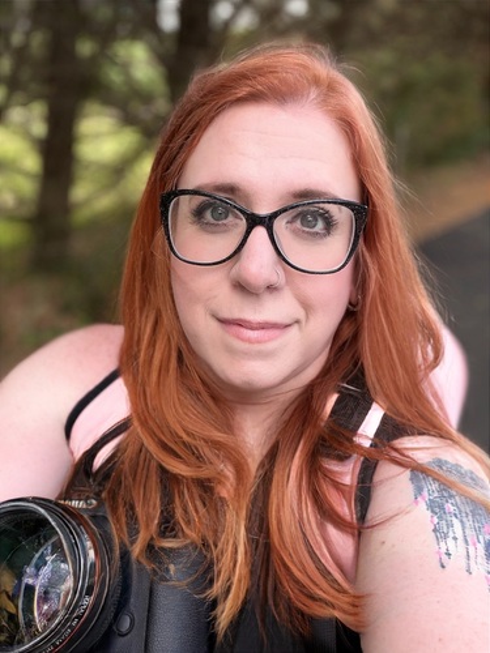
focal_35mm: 30
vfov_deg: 60.0
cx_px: 245
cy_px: 326
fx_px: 566
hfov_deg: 46.8
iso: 40
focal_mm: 2.71
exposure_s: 1/121
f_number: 1.9
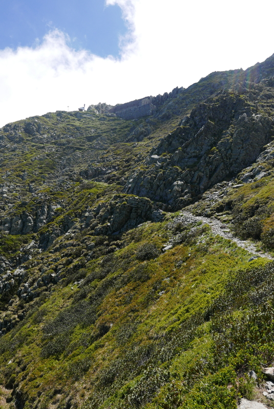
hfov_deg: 45.0
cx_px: 137
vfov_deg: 63.6
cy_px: 204
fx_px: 330
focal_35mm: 29
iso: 200
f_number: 5.6
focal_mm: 13
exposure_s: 1/640
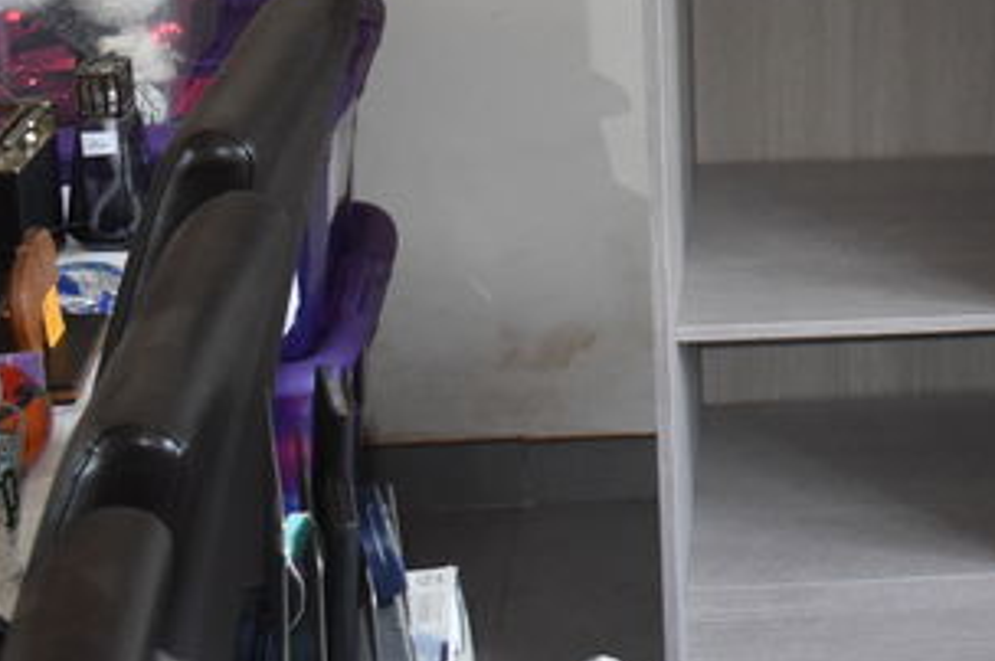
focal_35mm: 114
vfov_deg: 11.5
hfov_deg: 16.2
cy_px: -368
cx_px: 1578
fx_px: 3138
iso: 1100
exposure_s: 1/60
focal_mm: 23
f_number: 7.1
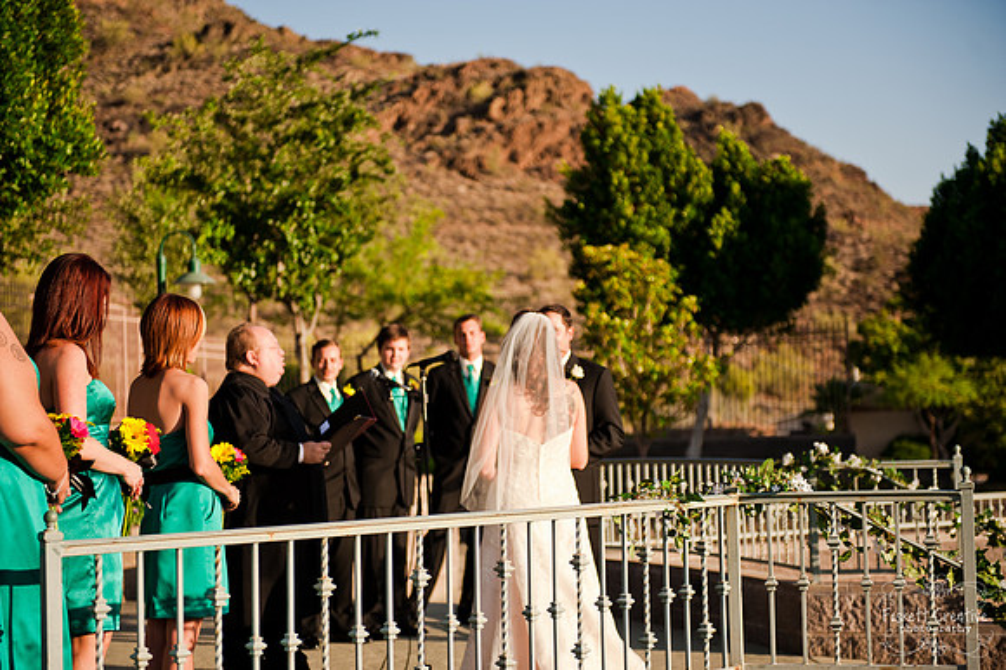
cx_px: 503
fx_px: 1955
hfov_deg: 28.9
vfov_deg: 19.4
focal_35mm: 70
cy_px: 335
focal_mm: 70
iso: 200
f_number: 2.8
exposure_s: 1/2000
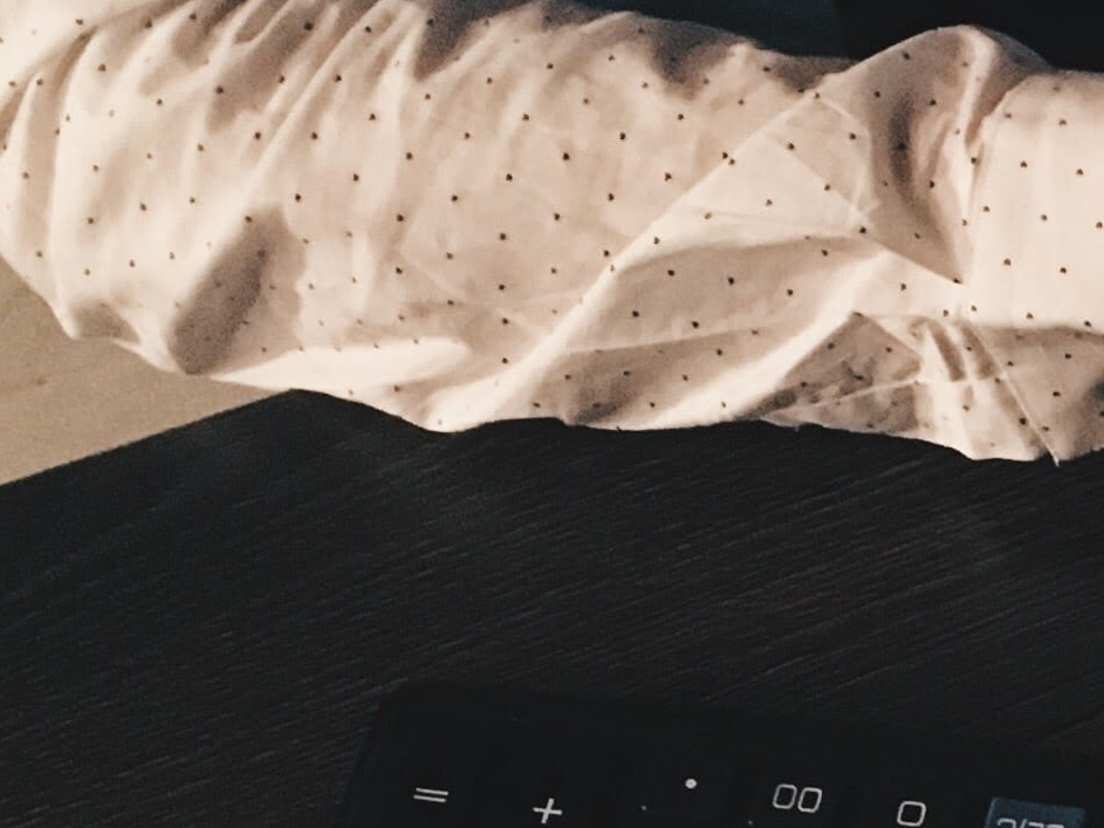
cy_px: 748
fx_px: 3954
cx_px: 1918
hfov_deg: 14.2
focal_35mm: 124
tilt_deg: -56.6
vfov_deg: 11.9
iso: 400
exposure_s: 1/17
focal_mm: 4.15
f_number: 2.2
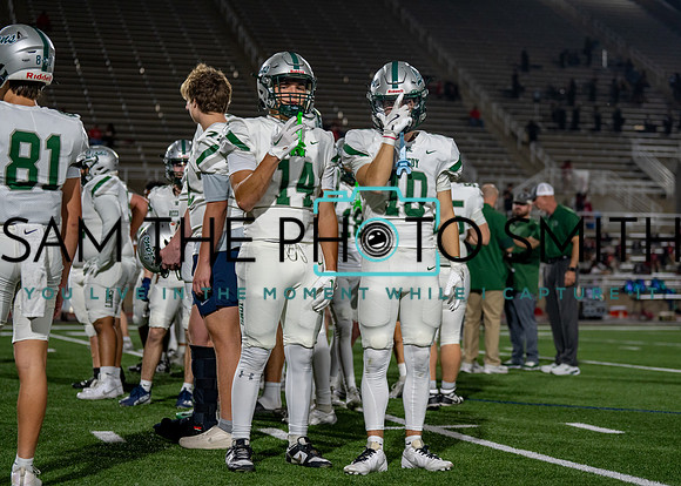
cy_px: 251
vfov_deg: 17.7
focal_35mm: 81
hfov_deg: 24.7
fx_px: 1557
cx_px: 381
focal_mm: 70
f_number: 2.8
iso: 1600
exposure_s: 1/1000
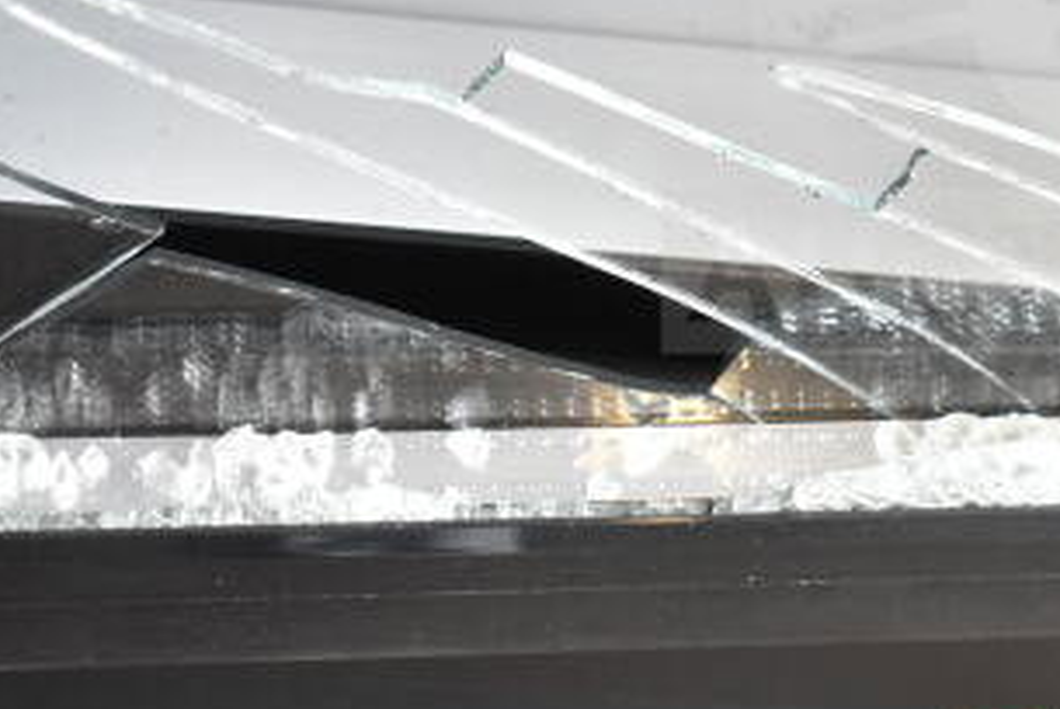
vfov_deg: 12.6
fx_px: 3183
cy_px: 78
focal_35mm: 108
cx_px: 1050
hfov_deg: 18.4
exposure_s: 1/100
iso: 1600
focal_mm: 36
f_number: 5
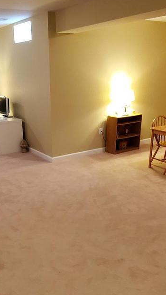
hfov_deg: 33.4
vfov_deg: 55.7
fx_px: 274
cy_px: 191
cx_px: 55
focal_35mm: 35
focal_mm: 1.8
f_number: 2.2
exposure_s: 1/29
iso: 500
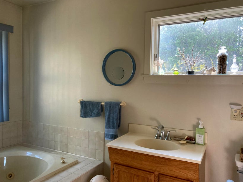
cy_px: 91
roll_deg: -0.5
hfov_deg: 61.7
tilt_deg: -1.7
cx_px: 122
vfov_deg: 48.2
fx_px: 204
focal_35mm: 29
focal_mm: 3.99
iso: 100
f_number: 1.8
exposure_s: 1/60
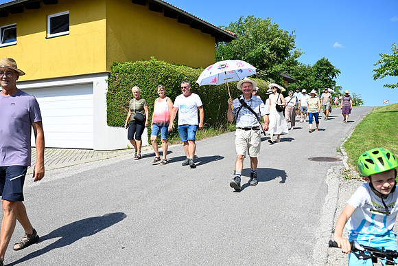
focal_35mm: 34
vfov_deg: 38.4
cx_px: 199
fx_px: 381
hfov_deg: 55.1
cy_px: 133
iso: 220
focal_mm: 34.5
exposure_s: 1/1000
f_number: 5.6
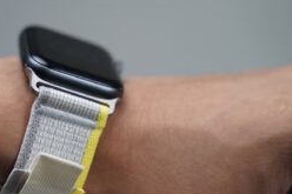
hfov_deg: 18.0
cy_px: 123
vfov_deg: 12.1
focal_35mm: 113
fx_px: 916
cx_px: 71
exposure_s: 1/80
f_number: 4
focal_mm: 70
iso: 500
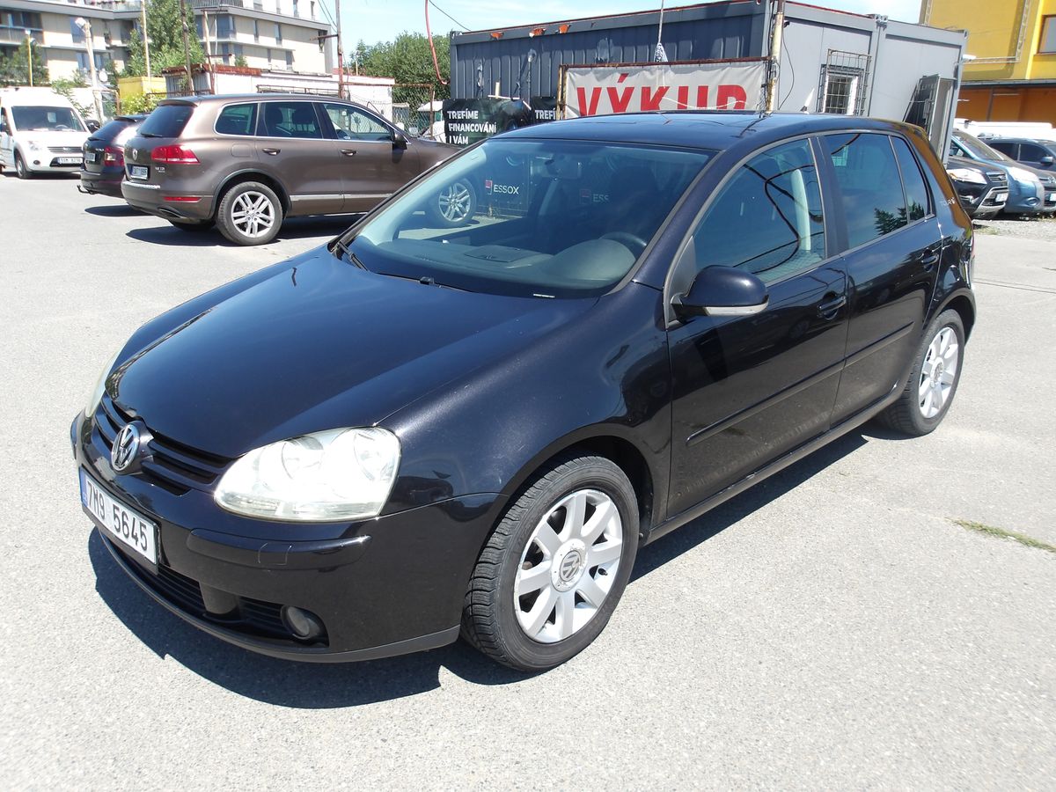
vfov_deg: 51.4
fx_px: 824
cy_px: 396
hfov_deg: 65.3
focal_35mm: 27
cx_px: 528
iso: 100
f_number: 3
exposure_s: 1/694
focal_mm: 4.9
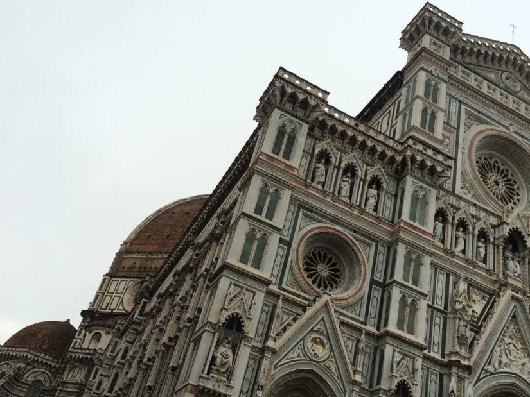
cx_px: 290
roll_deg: -13.9
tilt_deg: +32.1
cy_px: 229
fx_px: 551
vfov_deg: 39.6
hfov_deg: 51.3
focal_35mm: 36
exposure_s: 1/275
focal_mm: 4.15
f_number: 2.2
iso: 32
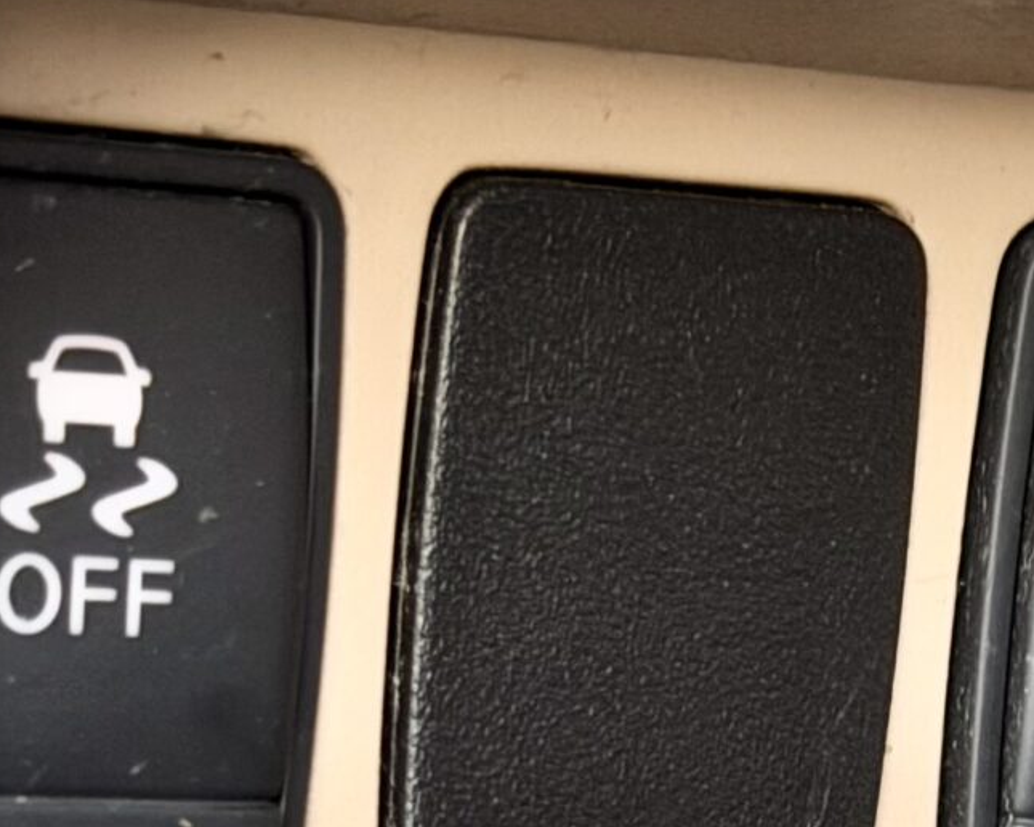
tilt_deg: -14.4
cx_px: 781
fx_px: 5692
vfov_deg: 8.1
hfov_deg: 10.4
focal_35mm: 186
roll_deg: -7.1
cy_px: 1420
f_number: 1.78
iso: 125
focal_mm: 6.76
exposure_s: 1/60
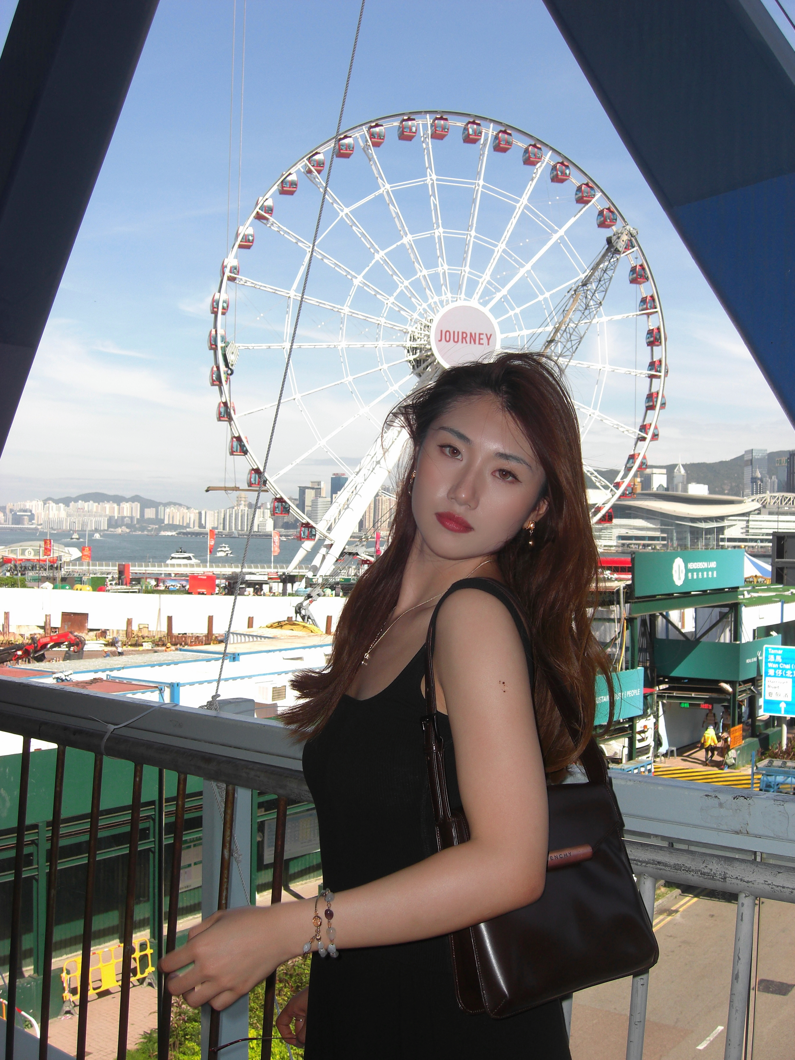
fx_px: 1164
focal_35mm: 38
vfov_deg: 49.0
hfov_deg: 37.7
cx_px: 398
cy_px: 530
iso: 80
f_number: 4
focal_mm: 7.9
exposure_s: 1/640
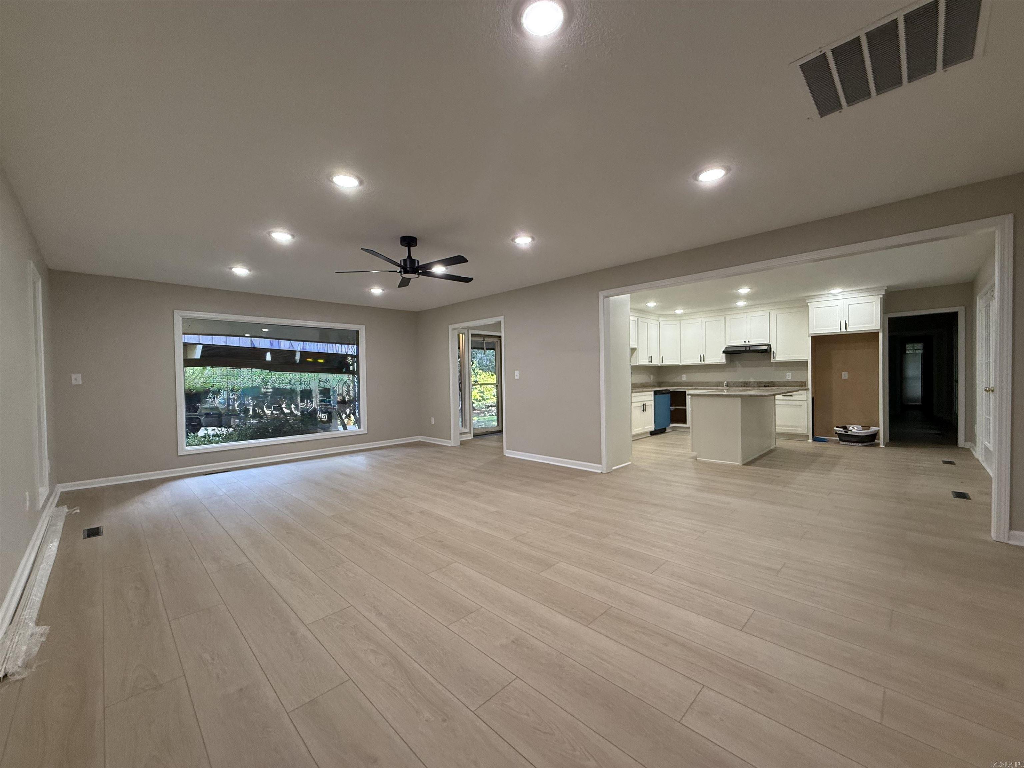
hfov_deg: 102.1
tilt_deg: -0.1
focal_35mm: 14
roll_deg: +1.0
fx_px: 414
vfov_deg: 85.7
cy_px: 384
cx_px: 512
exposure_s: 1/120
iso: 250
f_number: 2.2
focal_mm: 2.22
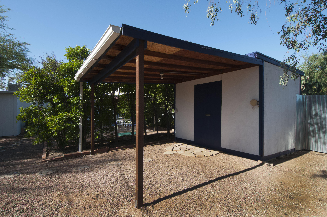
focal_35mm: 18
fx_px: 163
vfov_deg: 67.2
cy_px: 108
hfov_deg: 90.1
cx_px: 164
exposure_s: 1/400
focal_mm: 12
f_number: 10
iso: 500
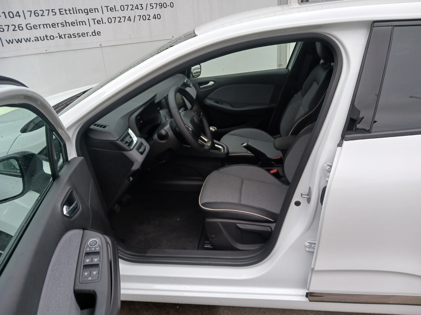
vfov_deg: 51.4
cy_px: 158
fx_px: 328
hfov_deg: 65.3
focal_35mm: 27
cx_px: 210
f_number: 1.8
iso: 40
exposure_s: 1/50
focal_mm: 4
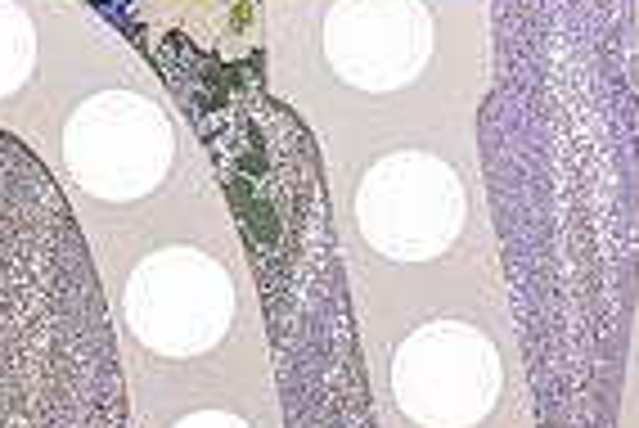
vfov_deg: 4.8
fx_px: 5082
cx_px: -18
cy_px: -336
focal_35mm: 286
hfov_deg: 7.2
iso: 1600
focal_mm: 70
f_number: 4
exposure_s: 1/200
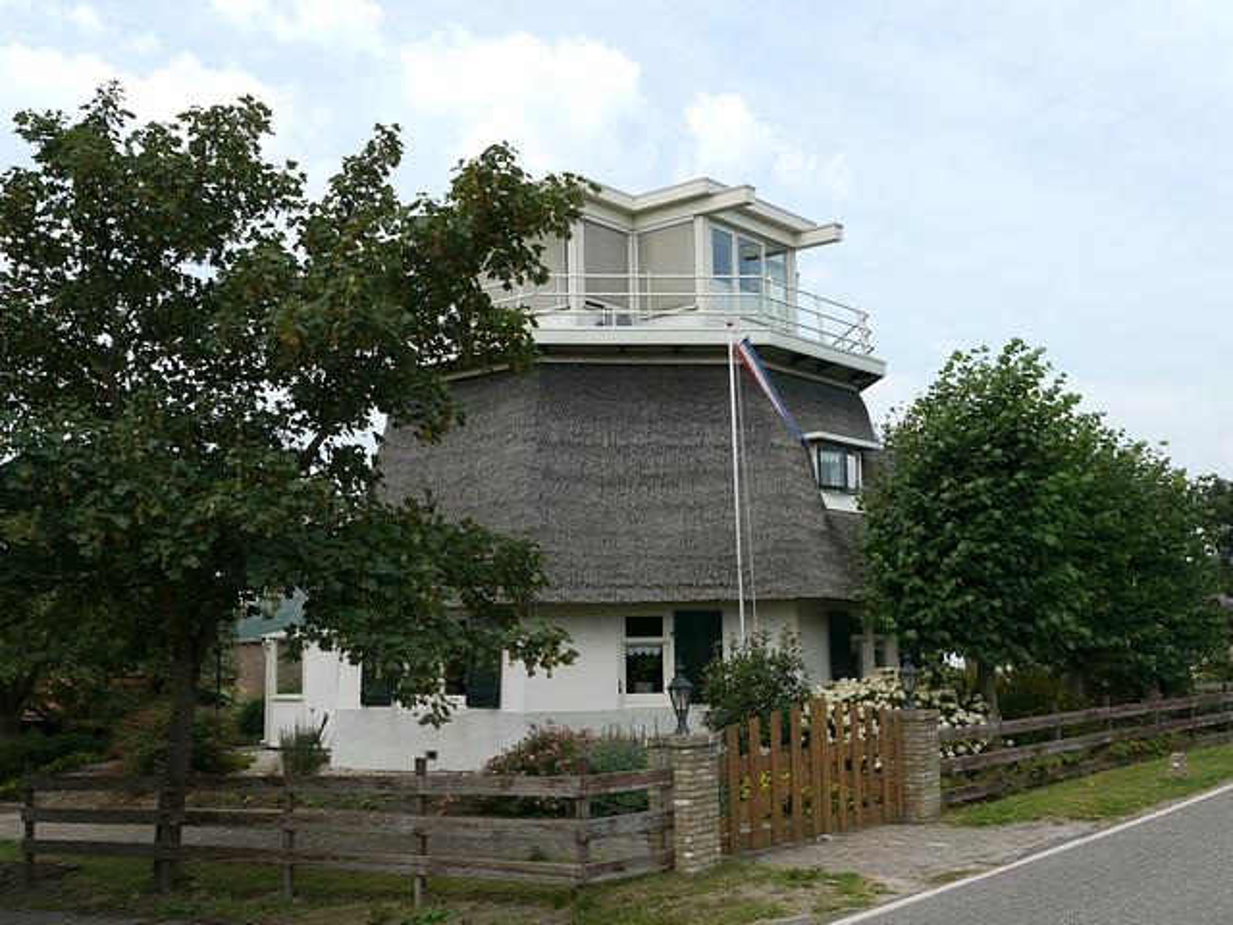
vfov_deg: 37.7
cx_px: 616
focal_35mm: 38
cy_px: 462
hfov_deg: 49.0
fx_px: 1354
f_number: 7.1
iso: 100
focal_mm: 19
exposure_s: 1/200
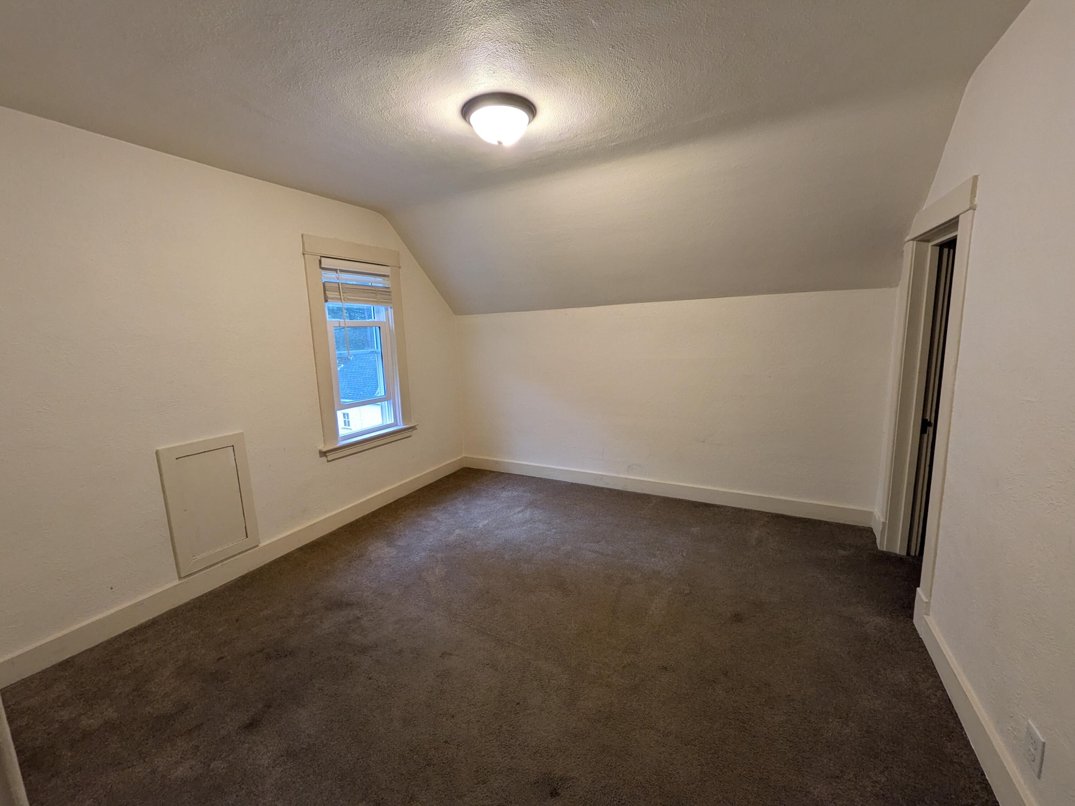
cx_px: 538
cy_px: 403
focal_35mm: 14
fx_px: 435
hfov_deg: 102.1
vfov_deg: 85.7
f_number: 2.2
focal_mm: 1.85
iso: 97
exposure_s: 1/24
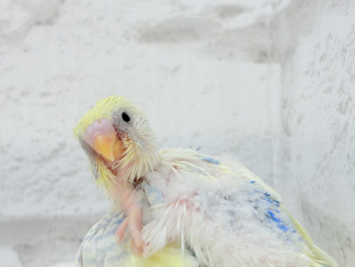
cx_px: 180
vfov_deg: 21.9
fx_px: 687
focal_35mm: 67
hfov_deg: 29.0
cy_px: 165
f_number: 1.6
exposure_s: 1/100
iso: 64
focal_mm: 5.96
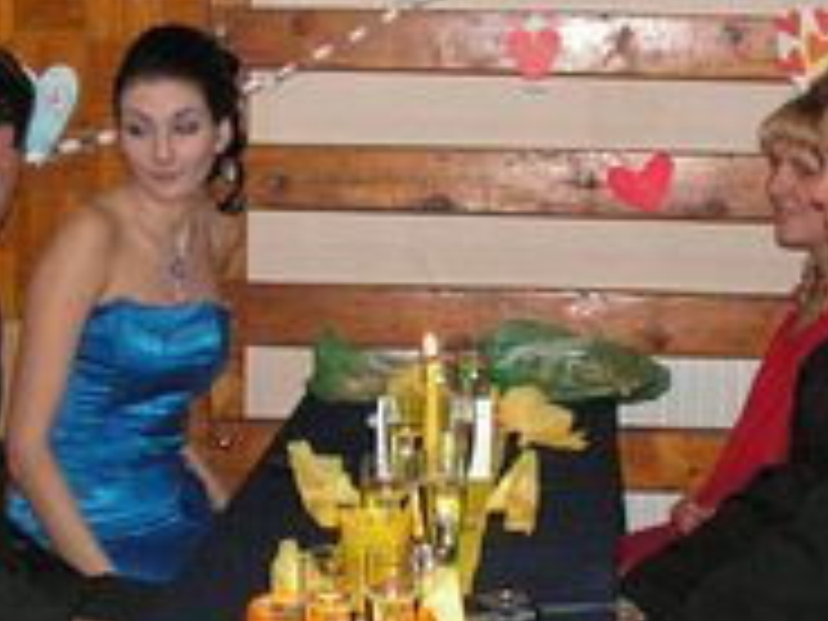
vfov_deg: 16.7
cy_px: 466
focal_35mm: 88
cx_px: 432
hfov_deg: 22.3
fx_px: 2105
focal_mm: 6
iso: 160
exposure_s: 1/40
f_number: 3.2
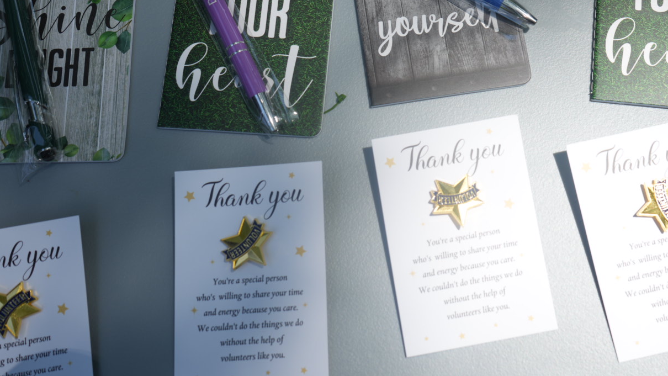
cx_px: 416
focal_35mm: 49
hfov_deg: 41.8
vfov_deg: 24.2
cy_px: 100
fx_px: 868
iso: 100
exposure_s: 1/320
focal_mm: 35
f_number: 5.6
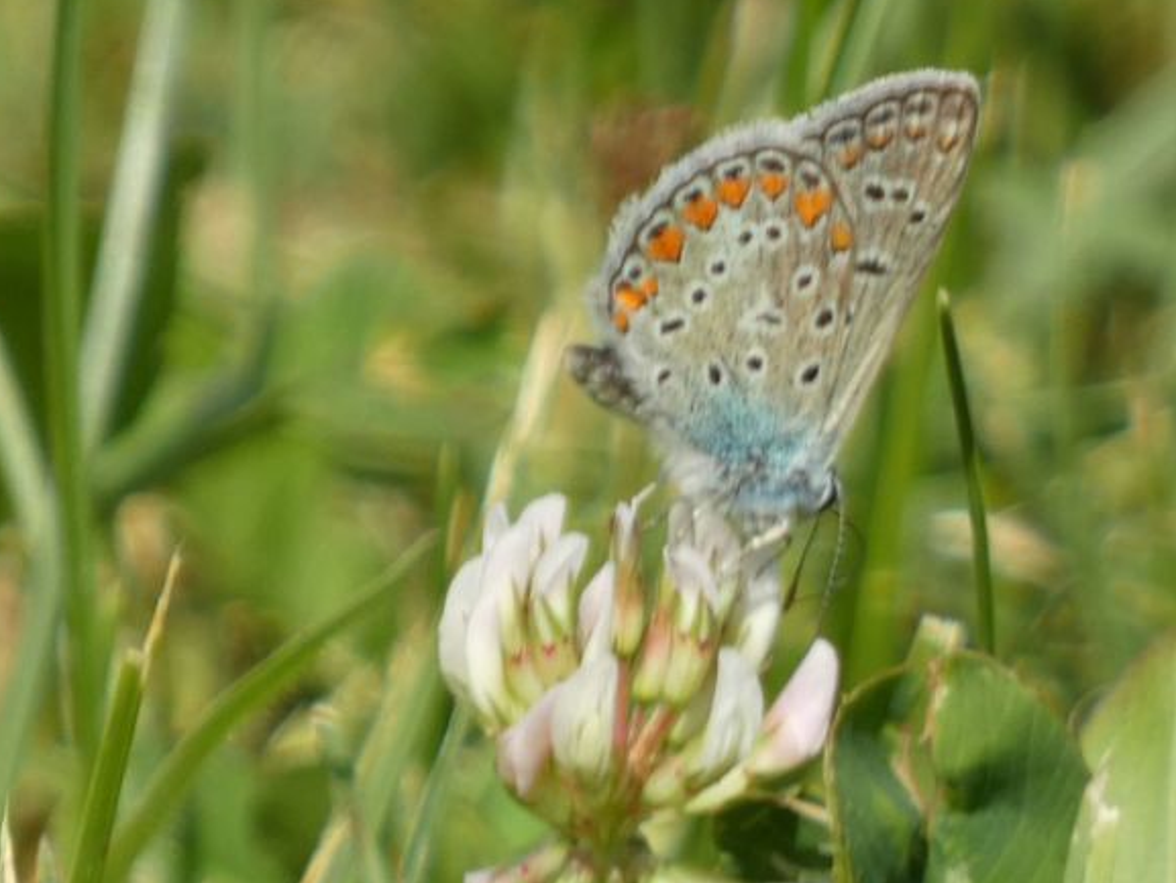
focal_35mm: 1703
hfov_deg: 1.2
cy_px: 528
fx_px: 57868
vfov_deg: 0.9
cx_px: 745
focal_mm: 206.4
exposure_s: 1/200
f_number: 5.8
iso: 80
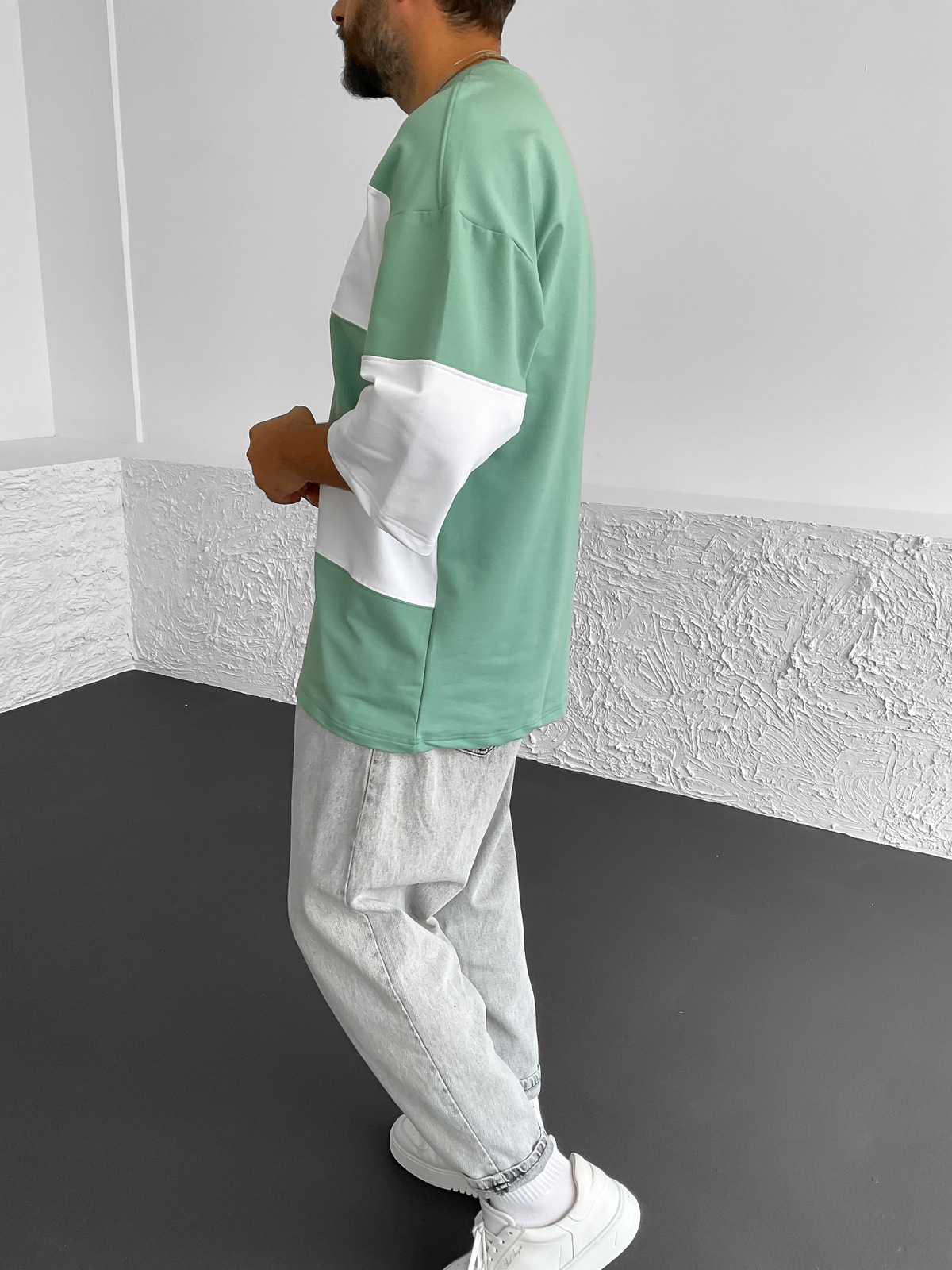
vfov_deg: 61.7
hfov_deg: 48.2
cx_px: 476
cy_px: 635
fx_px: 1063
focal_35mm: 29
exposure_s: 1/120
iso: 50
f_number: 1.8
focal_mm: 3
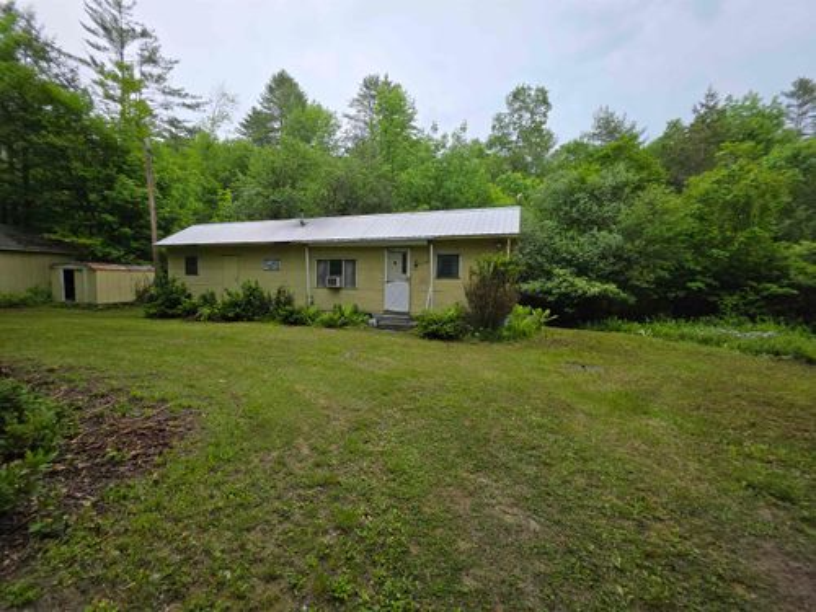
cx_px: 408
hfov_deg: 106.2
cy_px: 306
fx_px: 306
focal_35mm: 13
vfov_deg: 89.9
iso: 80
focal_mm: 2.2
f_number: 1.9
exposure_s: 1/2000
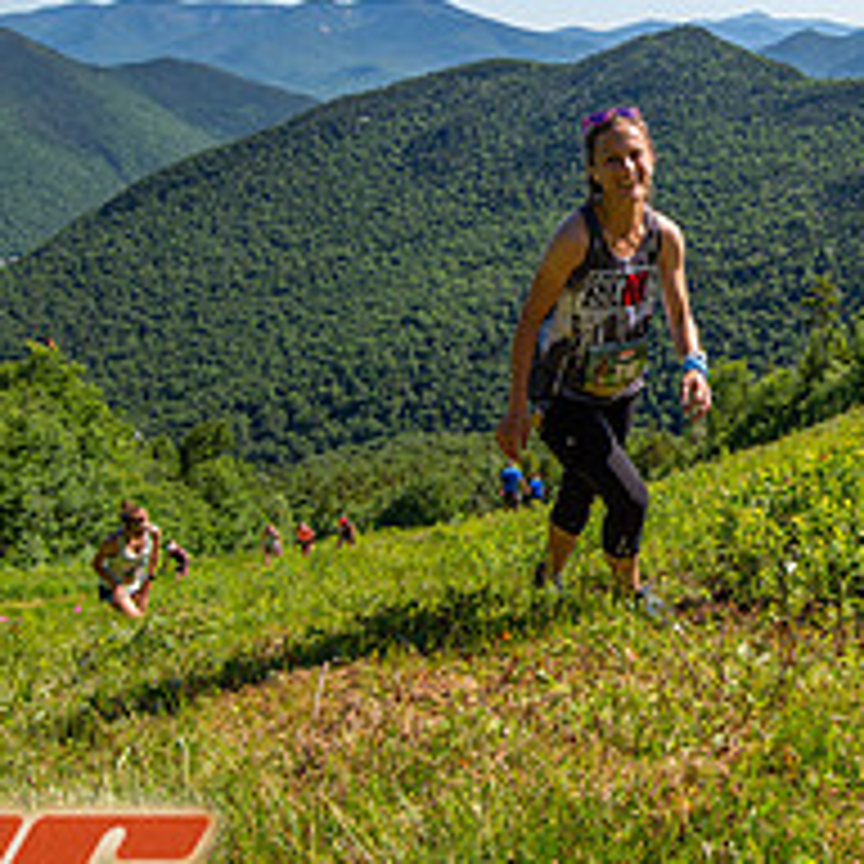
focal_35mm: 41
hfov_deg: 38.5
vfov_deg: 40.2
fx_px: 1158
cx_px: 756
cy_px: 256
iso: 100
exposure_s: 1/640
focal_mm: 16
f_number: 5
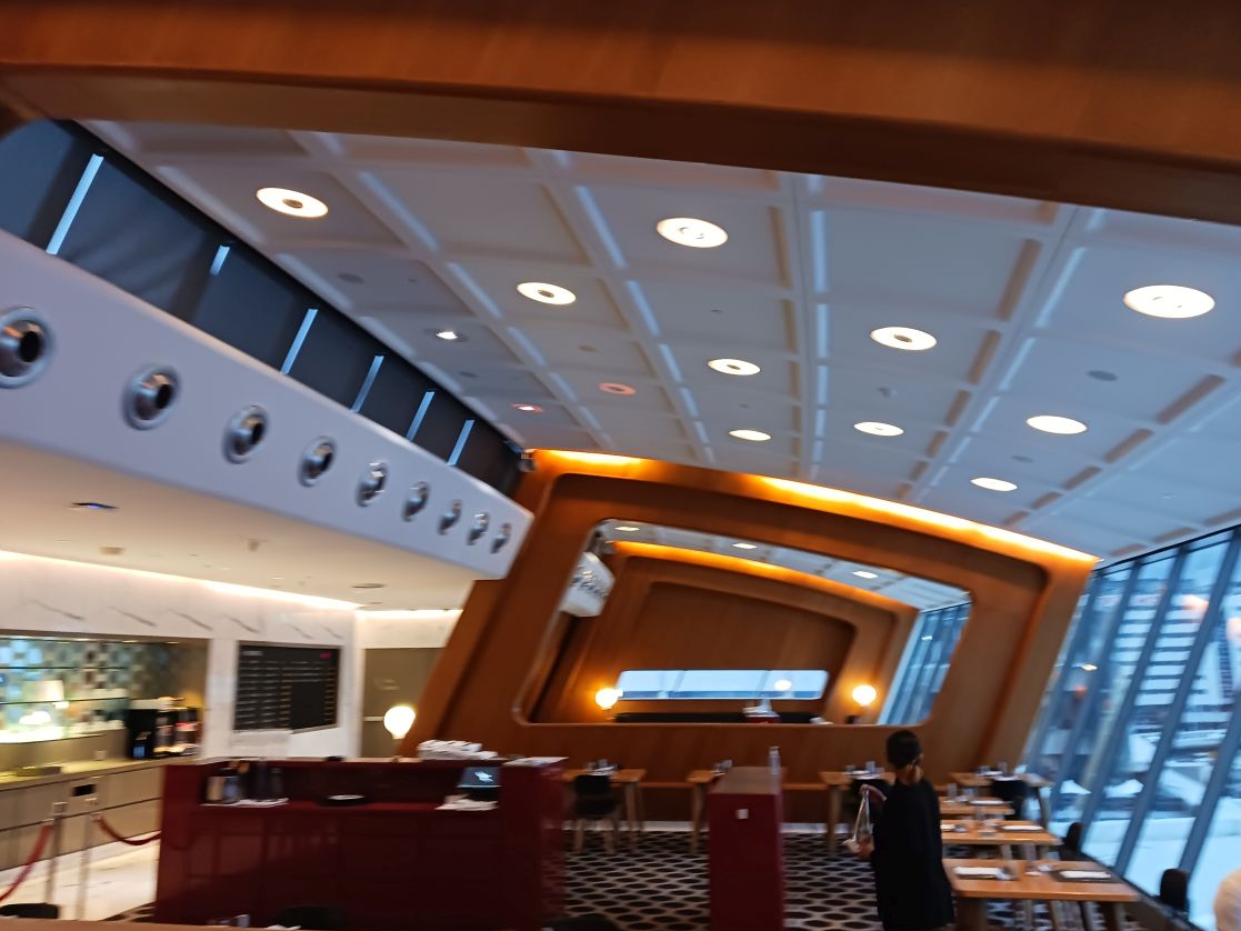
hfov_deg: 61.7
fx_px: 1040
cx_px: 631
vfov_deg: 48.2
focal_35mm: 29
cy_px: 466
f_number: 1.8
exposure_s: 1/25
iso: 400
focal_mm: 4
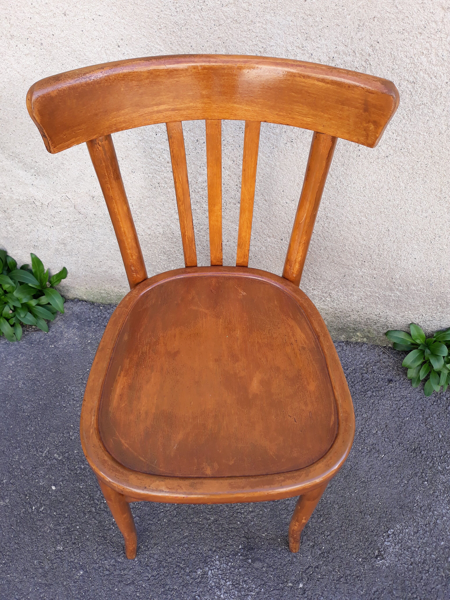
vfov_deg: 65.3
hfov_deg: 51.4
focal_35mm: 27
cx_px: 225
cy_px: 300
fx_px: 468
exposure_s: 1/200
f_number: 1.7
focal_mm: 3.71
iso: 40
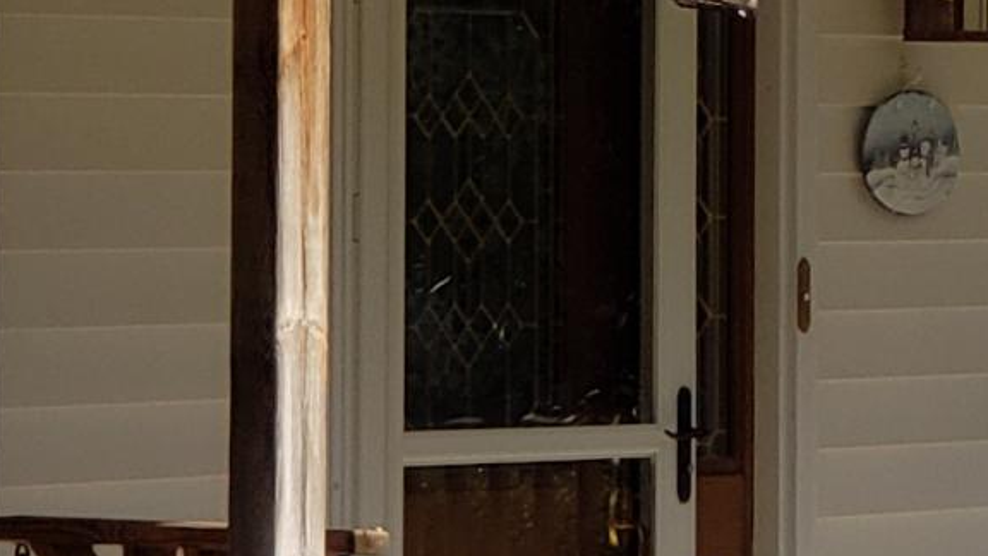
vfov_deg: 4.1
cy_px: -50
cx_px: 863
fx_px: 7728
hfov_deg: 7.3
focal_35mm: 295
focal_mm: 6
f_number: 2.4
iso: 32
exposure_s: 1/1058
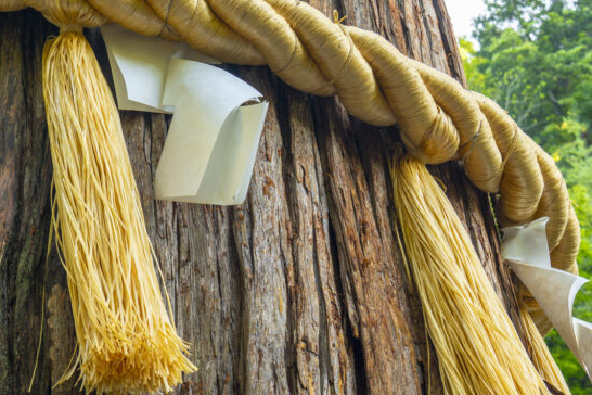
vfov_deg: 18.1
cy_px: 92
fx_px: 1233
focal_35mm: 75
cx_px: 85
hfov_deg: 26.3
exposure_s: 1/40
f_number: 5.6
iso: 400
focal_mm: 40
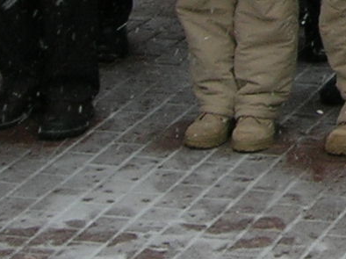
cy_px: -235
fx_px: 2497
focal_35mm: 250
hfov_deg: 7.4
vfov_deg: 5.8
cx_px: 858
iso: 64
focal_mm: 7.8
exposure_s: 1/124
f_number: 4.8
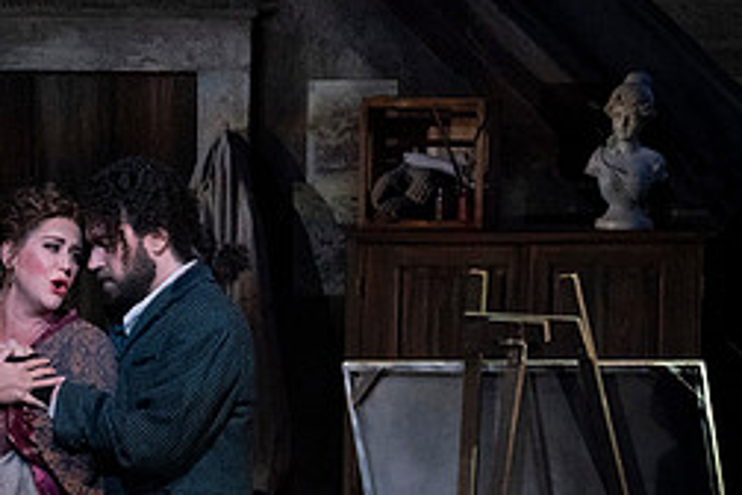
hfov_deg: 4.5
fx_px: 9480
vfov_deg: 3.0
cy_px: 558
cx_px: 71
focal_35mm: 460
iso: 16000
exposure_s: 1/320
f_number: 11
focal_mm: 200
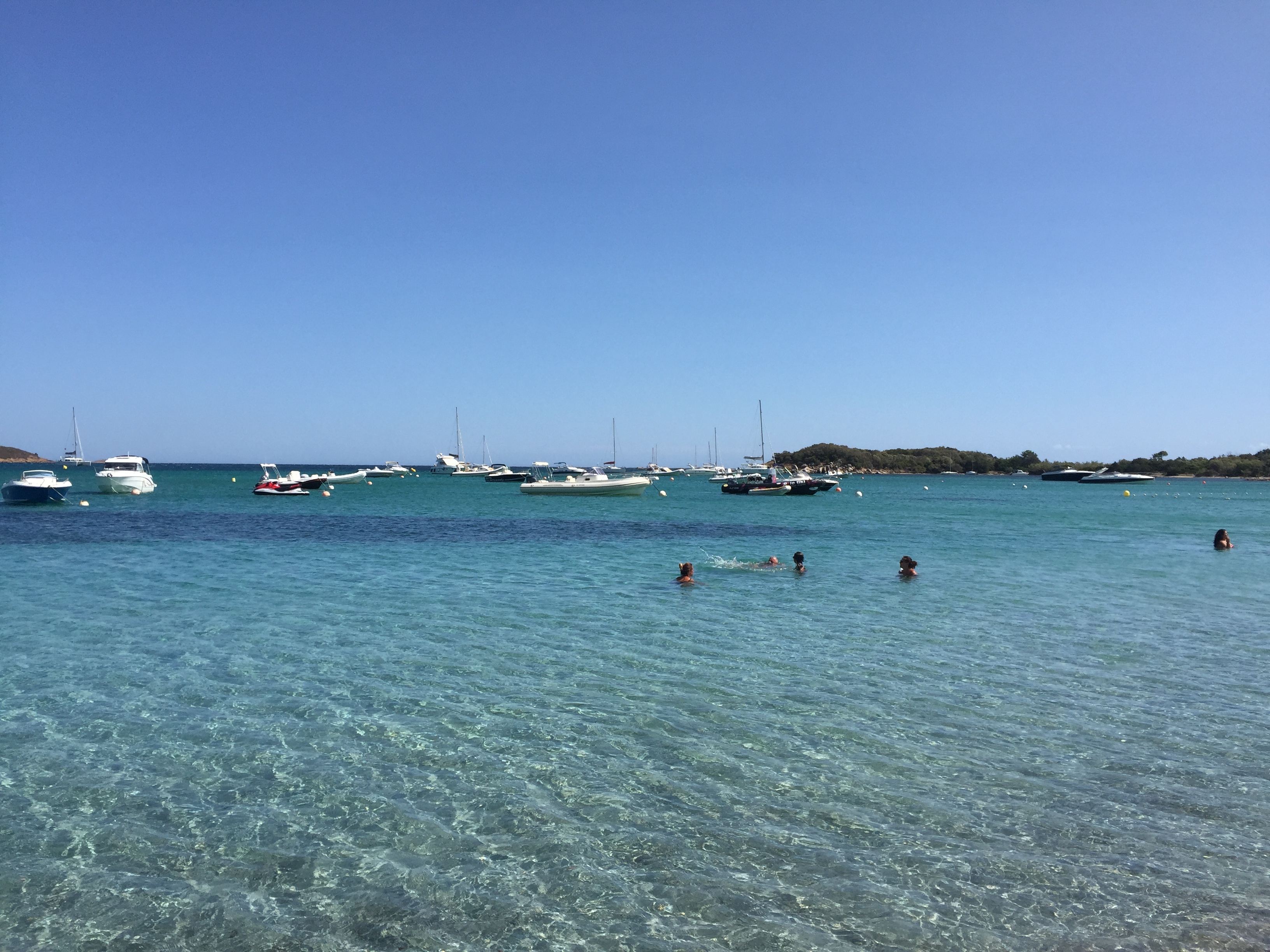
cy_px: 476
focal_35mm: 29
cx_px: 635
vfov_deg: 48.2
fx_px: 1064
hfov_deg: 61.7
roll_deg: -1.3
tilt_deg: -0.2
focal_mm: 4.15
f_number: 2.2
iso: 32
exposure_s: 1/3049
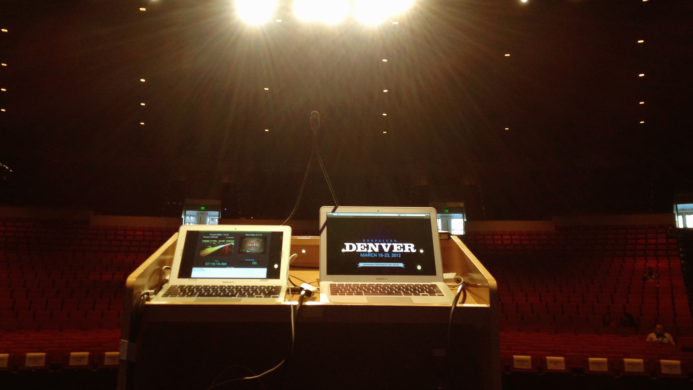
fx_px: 717
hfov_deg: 51.6
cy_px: 129
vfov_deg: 30.2
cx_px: 341
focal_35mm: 39
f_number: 2.4
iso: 125
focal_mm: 4.28
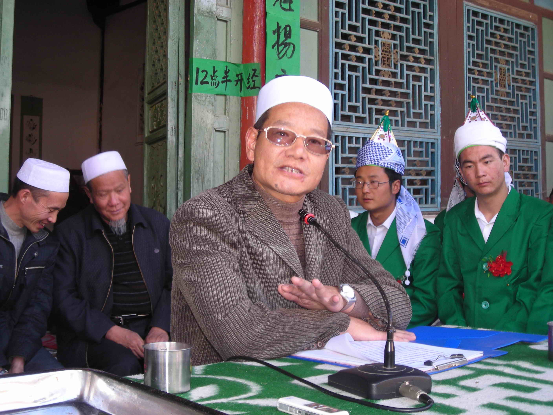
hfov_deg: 40.4
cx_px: 276
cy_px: 208
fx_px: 751
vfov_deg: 30.9
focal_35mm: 47
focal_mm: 7.8
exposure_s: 1/30
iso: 72
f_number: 3.4
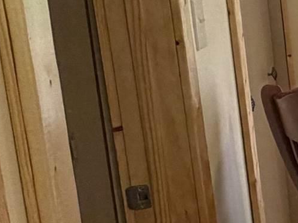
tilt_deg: -8.0
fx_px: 740
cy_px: 37
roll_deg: +0.5
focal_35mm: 86
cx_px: 763
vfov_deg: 17.0
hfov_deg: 13.7
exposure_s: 1/60
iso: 200
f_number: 2.2
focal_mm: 2.22
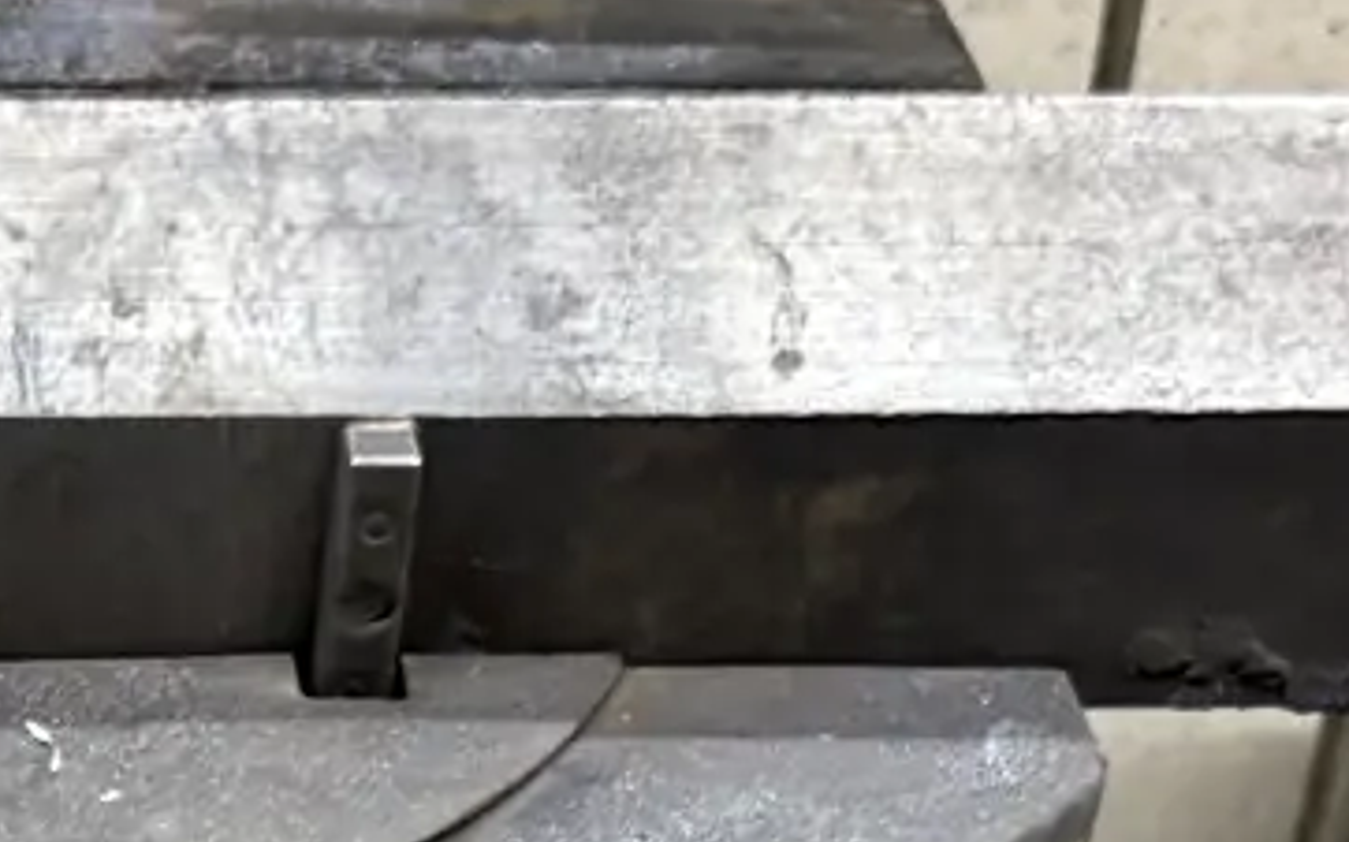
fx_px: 4962
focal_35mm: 135
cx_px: -335
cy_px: 1650
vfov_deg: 9.1
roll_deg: -2.0
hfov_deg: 14.9
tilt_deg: -39.5
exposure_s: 1/50
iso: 320
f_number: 1.78
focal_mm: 6.76
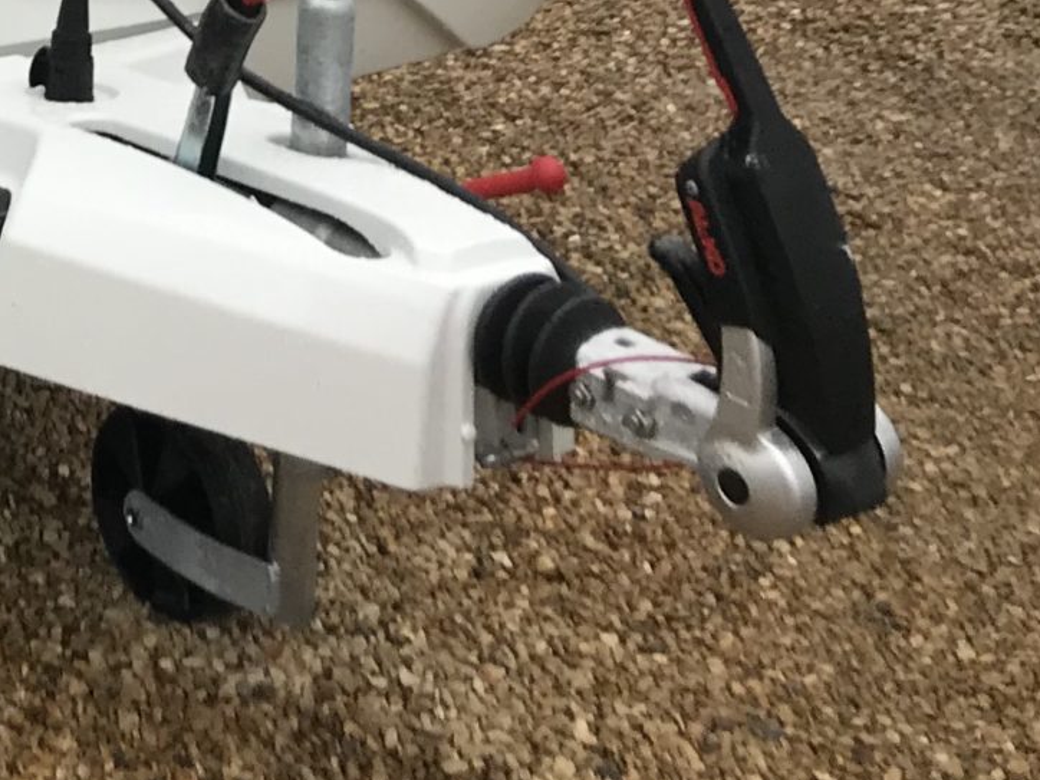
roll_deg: -0.1
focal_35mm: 99
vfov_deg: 13.7
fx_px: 2974
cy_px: -534
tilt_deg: -2.1
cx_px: -632
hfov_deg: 17.3
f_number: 1.8
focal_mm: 3.99
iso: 20
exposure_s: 1/187
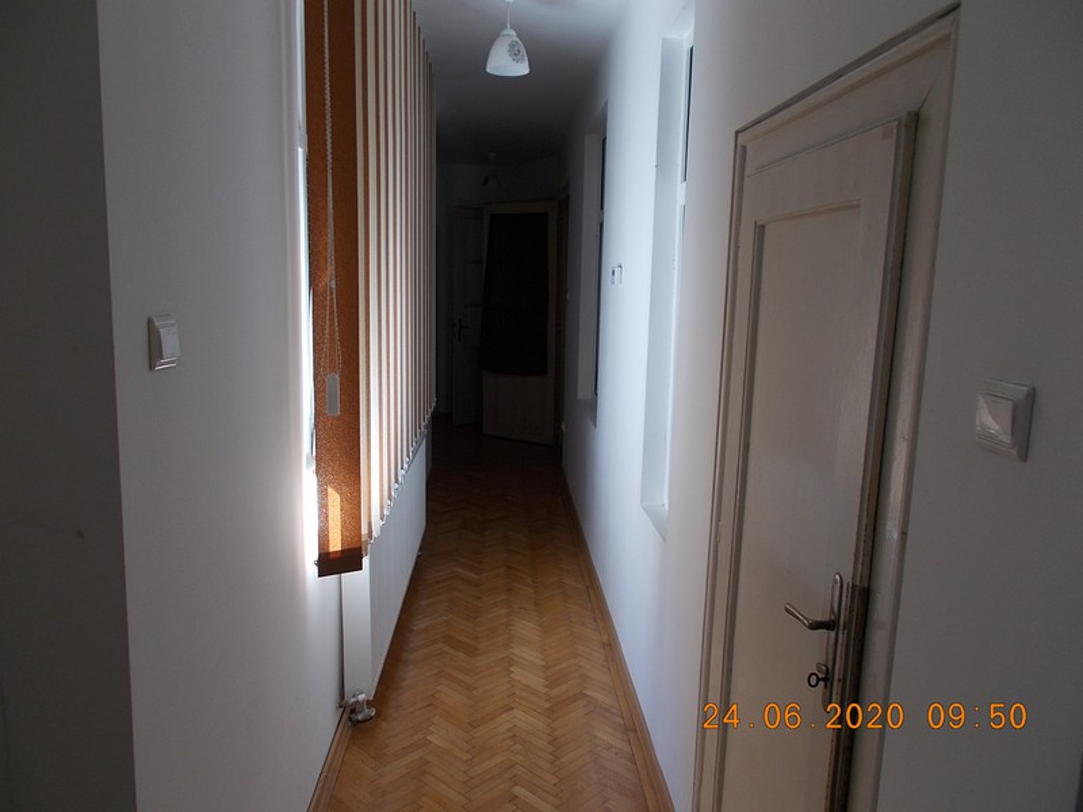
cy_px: 406
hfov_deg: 67.3
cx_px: 542
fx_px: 813
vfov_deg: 53.1
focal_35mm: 26
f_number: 3.2
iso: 80
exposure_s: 1/50
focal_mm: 4.6
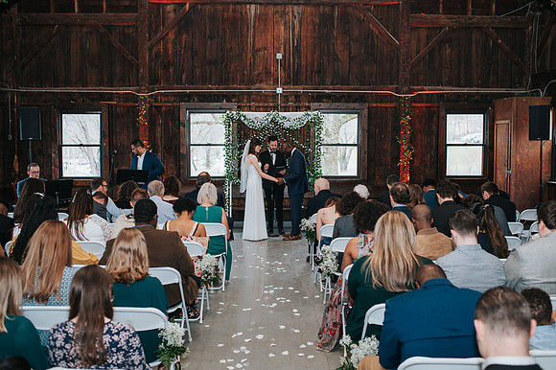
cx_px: 285
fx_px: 569
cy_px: 185
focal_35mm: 37
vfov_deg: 36.0
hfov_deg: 52.1
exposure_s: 1/160
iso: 1000
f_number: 2.8
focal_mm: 35
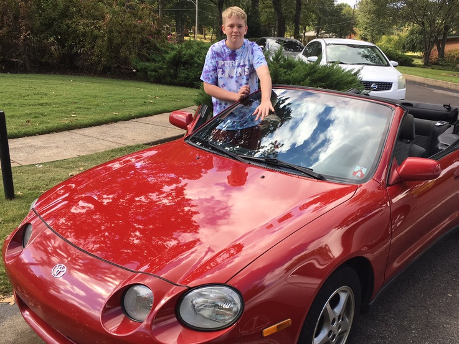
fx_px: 491
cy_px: 191
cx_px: 253
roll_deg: -3.1
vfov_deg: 38.6
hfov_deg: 50.1
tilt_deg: -15.1
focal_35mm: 37
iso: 25
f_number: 2.2
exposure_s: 1/373
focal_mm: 4.15
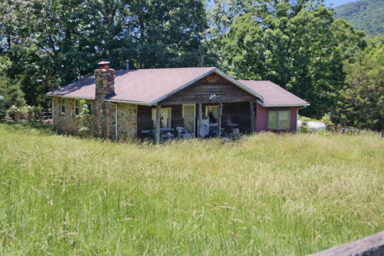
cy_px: 128
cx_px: 192
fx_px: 384
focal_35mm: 36
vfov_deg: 36.9
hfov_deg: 53.1
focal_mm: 24
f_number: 6.3
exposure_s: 1/125
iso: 100
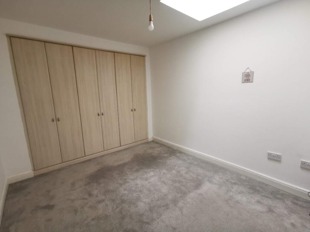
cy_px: 116
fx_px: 152
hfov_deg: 91.0
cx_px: 155
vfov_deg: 74.7
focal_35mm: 17
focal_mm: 2.26
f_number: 2.2
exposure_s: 1/25
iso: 400
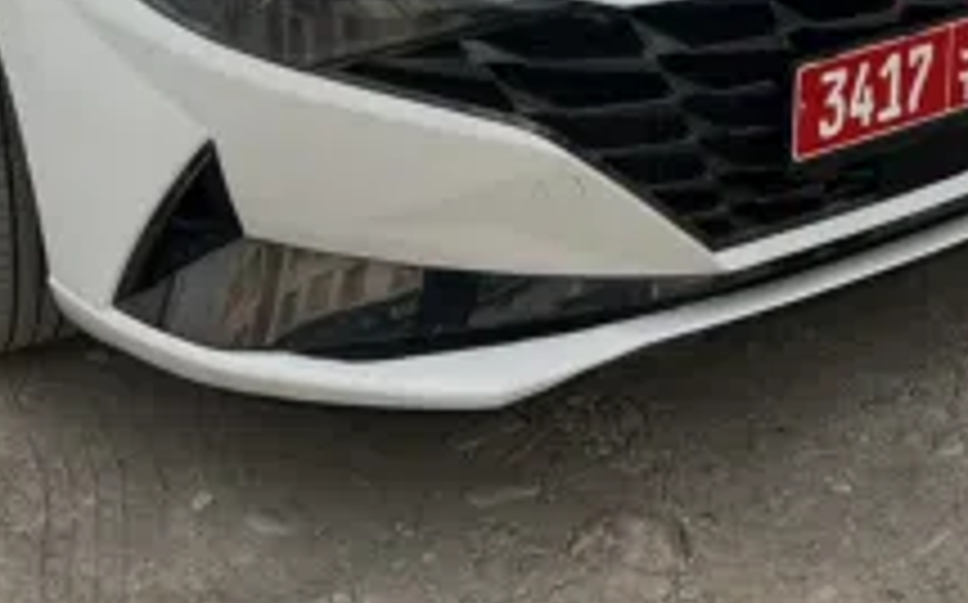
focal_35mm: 82
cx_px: 603
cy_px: -252
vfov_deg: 14.9
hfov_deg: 25.2
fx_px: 2162
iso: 50
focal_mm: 5.7
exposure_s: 1/4444
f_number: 1.5
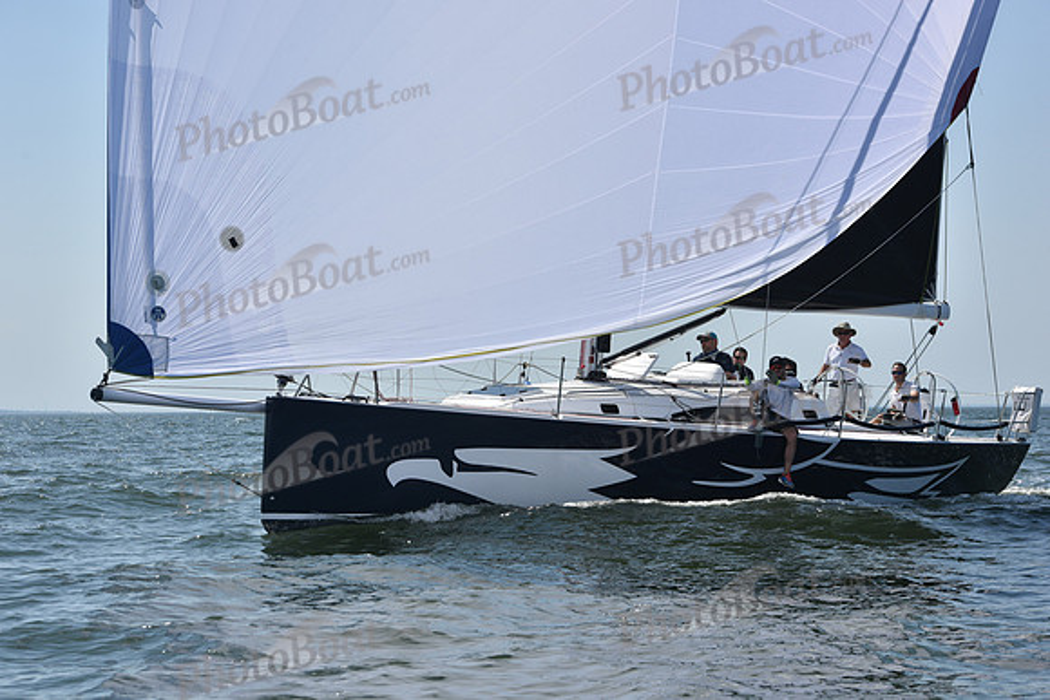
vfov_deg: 14.9
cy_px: 350
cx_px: 525
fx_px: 2684
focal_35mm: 92
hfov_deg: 22.1
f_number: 8
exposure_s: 1/1250
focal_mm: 92
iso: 250
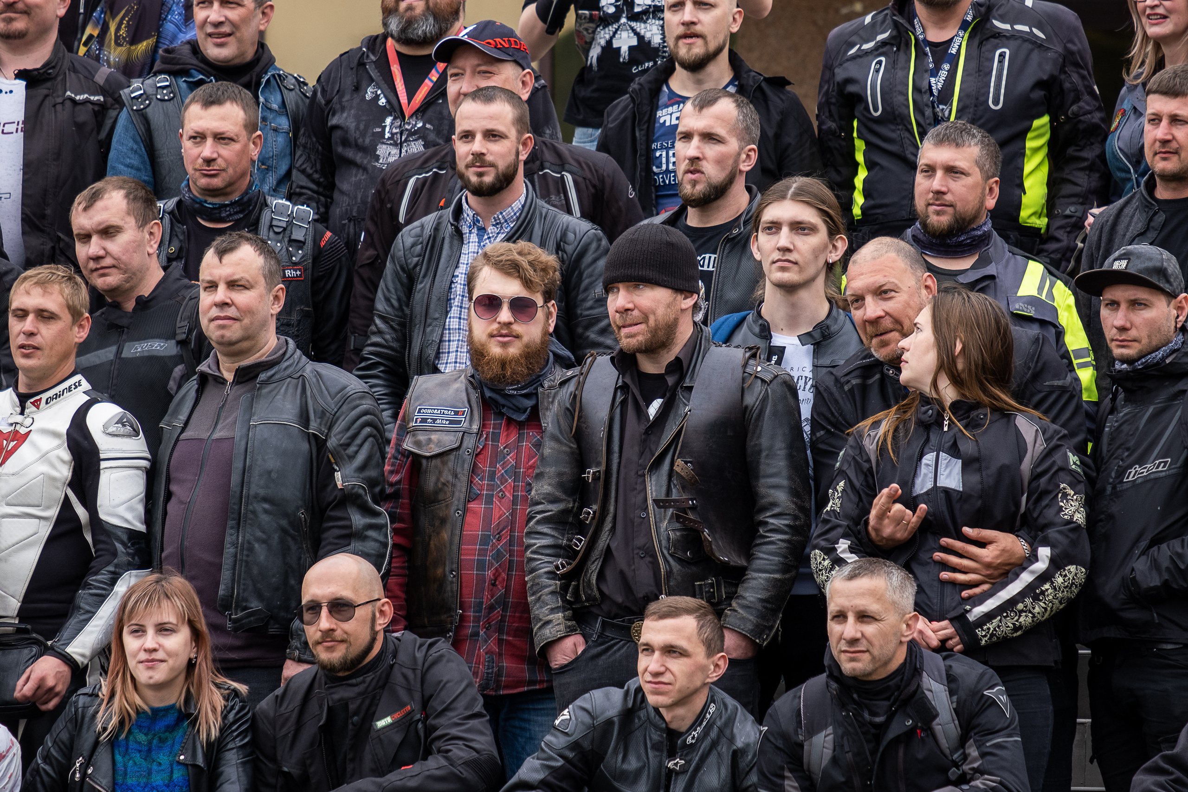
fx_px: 9900
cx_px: 594
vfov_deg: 4.6
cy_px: 396
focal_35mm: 300
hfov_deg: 6.9
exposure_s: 1/250
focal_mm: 200
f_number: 6.4
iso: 250
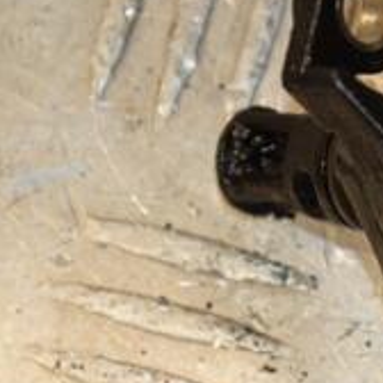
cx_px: 499
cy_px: 169
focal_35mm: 479
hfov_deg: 3.7
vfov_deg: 3.7
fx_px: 5990
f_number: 7.1
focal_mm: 105
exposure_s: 1/200
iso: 800
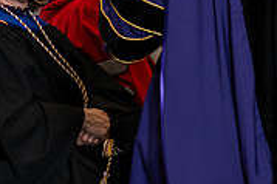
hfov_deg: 9.0
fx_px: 1745
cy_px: -69
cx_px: 345
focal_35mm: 227
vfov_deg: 6.0
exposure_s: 1/200
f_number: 4.5
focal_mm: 70
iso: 1250
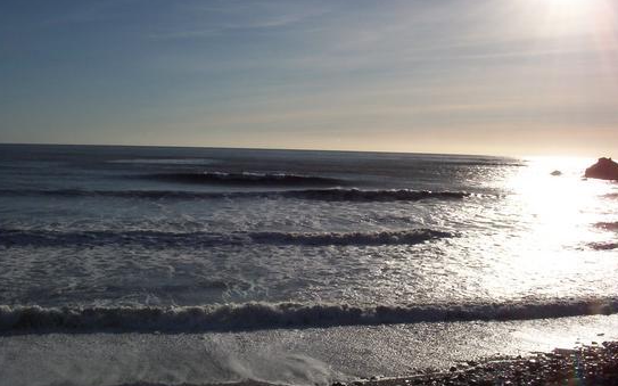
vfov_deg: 30.5
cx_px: 307
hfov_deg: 47.2
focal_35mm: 42
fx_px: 707
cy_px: 213
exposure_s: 1/1000
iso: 100
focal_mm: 6
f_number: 8
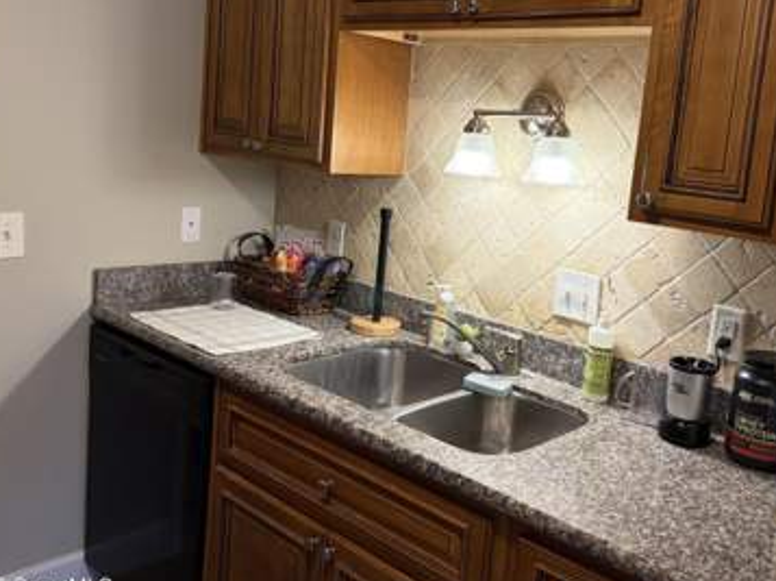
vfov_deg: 40.4
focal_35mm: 35
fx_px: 784
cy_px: 230
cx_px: 461
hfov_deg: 52.4
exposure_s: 1/60
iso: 200
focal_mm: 5.96
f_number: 1.6
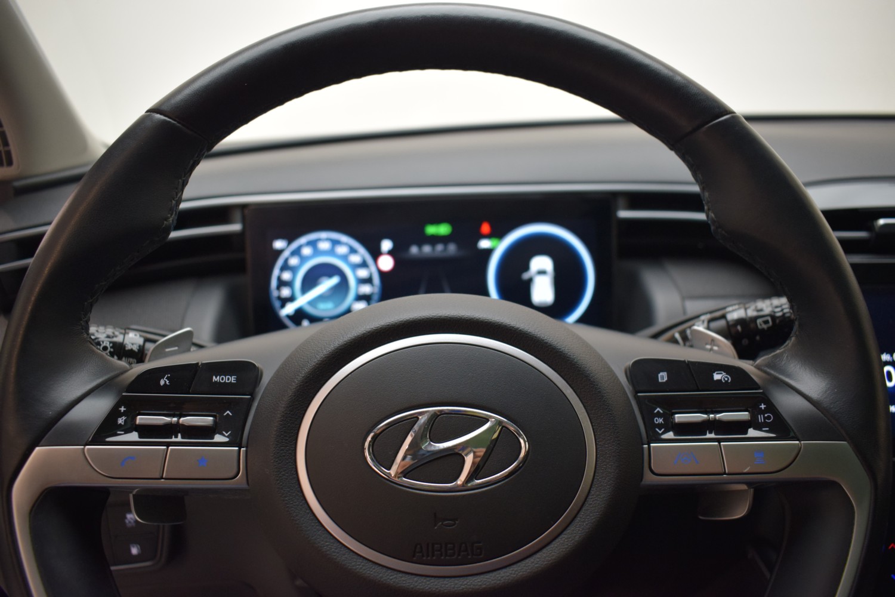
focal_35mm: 30
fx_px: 746
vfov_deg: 43.6
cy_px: 298
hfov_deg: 61.9
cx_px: 448
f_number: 3.5
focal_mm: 20
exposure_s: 1/60
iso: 800
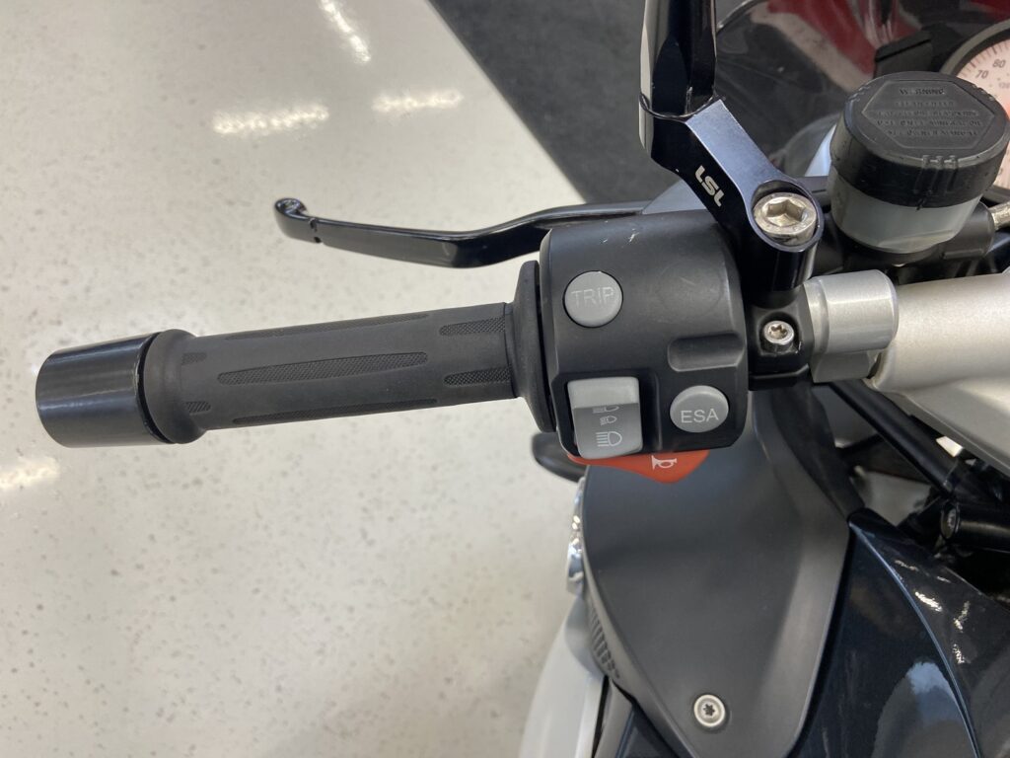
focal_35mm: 26
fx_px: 759
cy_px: 379
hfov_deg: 67.3
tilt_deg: -52.9
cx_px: 505
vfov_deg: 53.1
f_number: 1.8
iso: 125
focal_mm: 4.25
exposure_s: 1/100
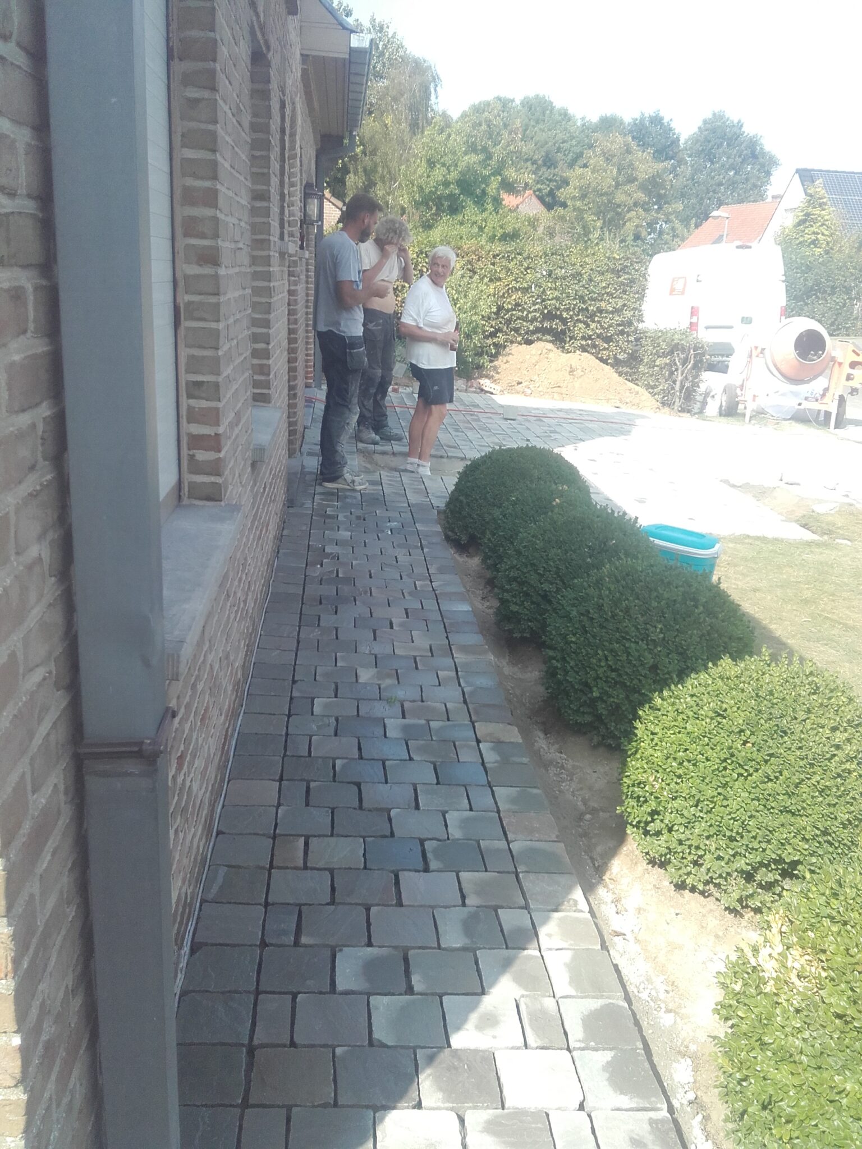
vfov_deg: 58.4
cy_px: 574
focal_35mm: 31
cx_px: 431
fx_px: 1029
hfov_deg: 45.4
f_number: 2.2
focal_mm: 3.31
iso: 50
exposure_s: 1/333
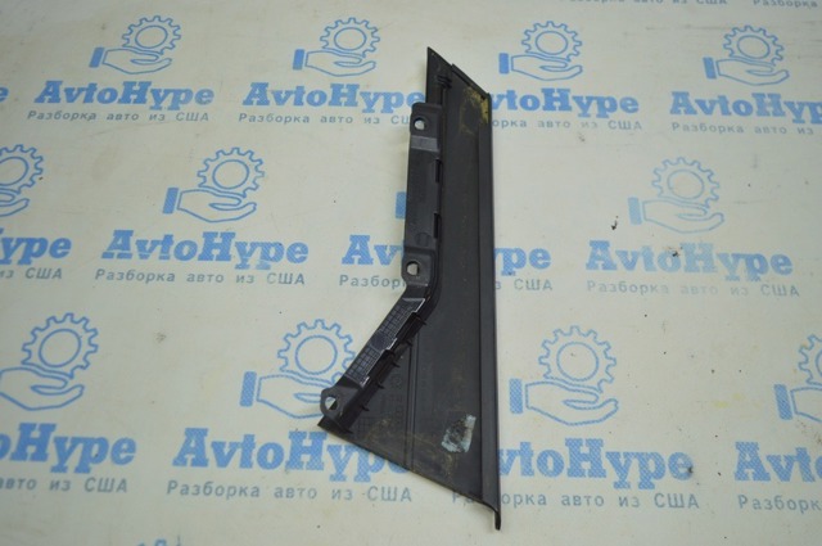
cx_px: 411
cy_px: 273
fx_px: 684
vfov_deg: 43.5
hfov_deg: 62.0
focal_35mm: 30
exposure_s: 1/80
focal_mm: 20
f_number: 3.8
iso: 400
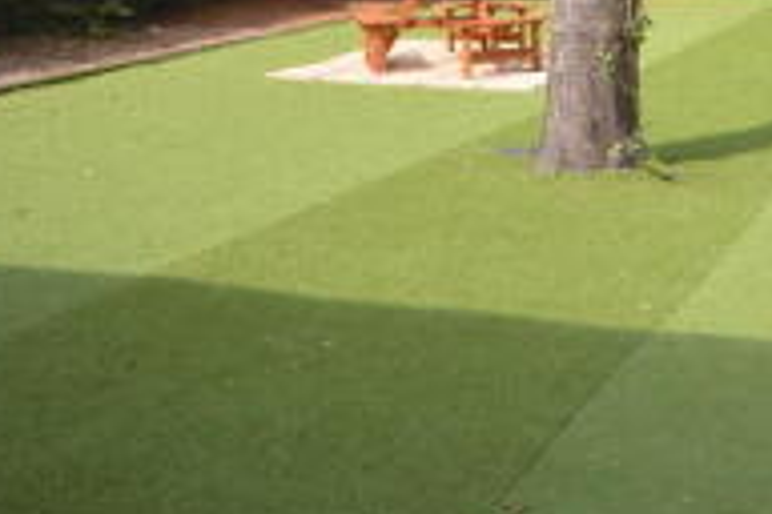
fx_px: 1356
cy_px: -50
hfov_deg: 30.3
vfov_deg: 20.5
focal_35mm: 63
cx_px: 708
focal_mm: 17
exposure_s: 1/160
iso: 100
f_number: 6.3
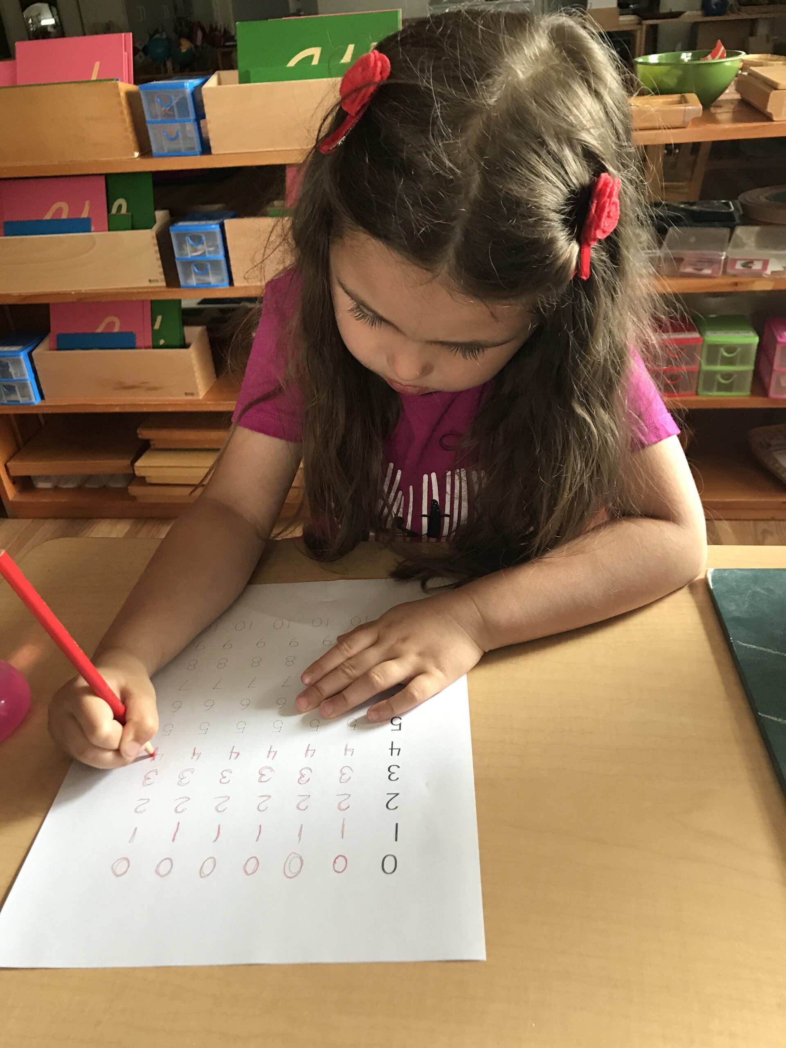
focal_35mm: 28
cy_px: 524
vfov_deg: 63.4
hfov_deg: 49.7
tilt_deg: -30.4
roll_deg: +5.0
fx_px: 848
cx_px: 393
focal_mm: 3.99
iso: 50
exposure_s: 1/15
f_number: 1.8
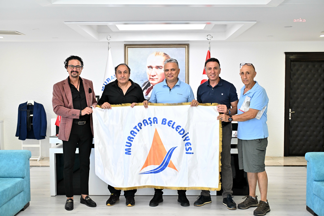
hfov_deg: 46.4
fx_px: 378
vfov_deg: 31.9
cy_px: 108
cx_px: 162
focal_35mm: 42
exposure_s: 1/160
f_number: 3.2
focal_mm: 42
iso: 2000
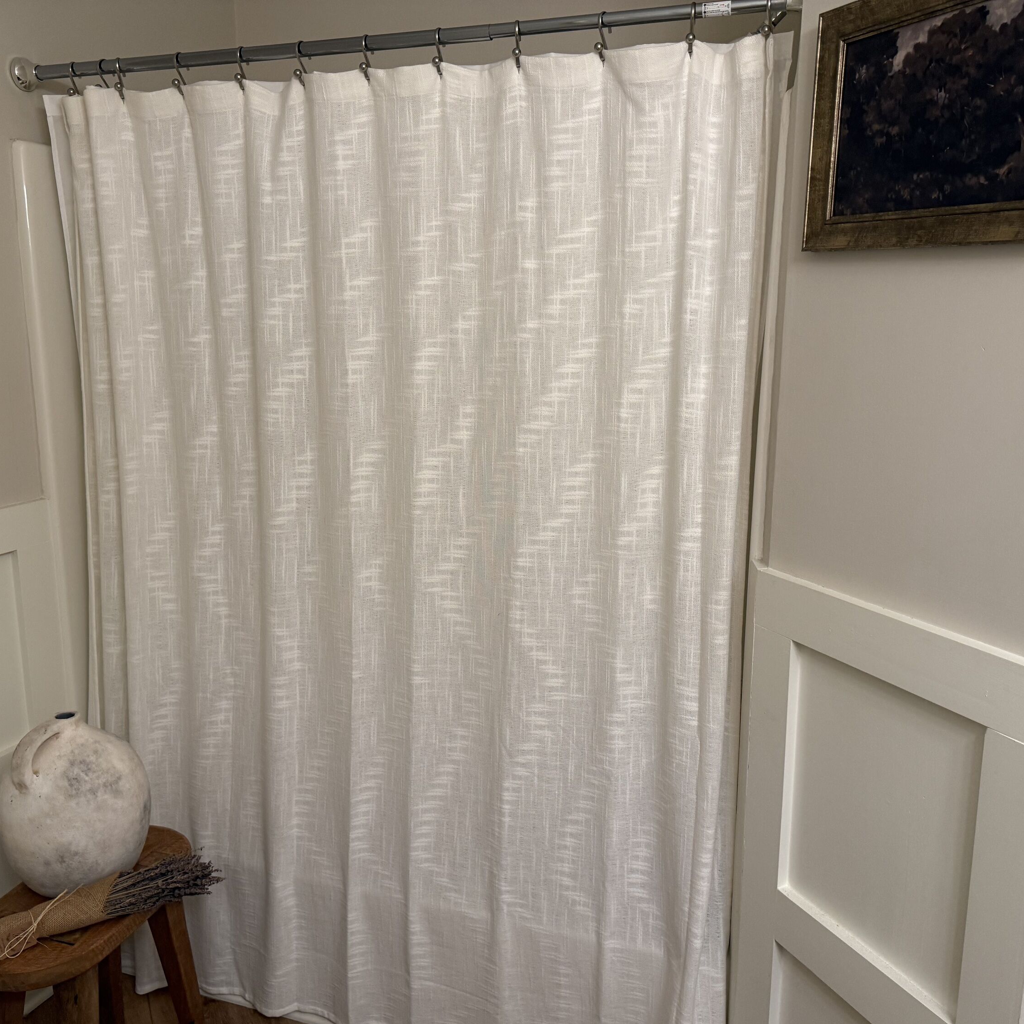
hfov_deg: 55.6
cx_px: 508
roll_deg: -0.8
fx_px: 971
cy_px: 525
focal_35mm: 29
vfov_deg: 55.6
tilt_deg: -11.8
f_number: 1.78
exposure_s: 1/60
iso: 200
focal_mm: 6.76
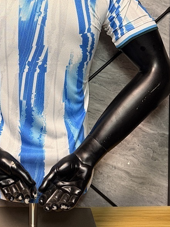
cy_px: 48
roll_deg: -0.7
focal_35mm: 44
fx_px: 288
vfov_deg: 41.3
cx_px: 33
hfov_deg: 32.0
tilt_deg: -1.6
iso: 100
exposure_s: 1/50
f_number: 1.78
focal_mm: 6.76
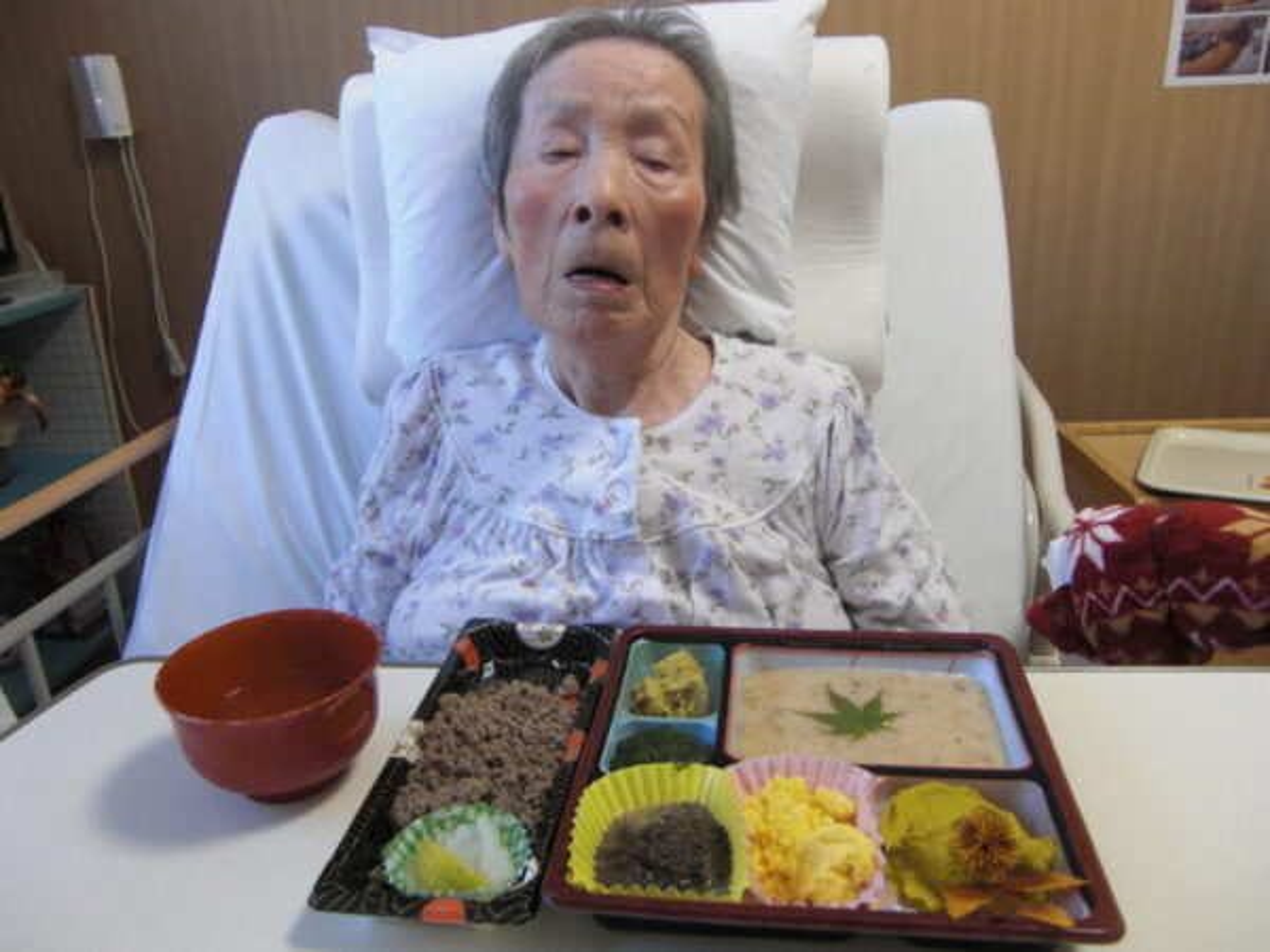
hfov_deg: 63.4
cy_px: 476
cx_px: 635
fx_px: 1027
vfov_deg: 49.7
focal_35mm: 28
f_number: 2.6
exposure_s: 1/125
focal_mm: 4.9
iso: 200
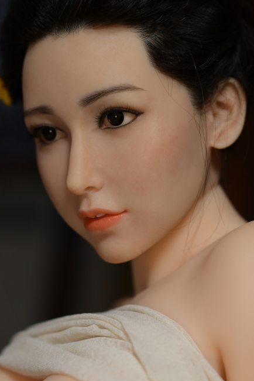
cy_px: 191
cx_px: 114
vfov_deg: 20.8
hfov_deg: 14.0
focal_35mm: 98
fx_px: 1037
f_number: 2.2
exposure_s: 1/50
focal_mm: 85
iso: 200
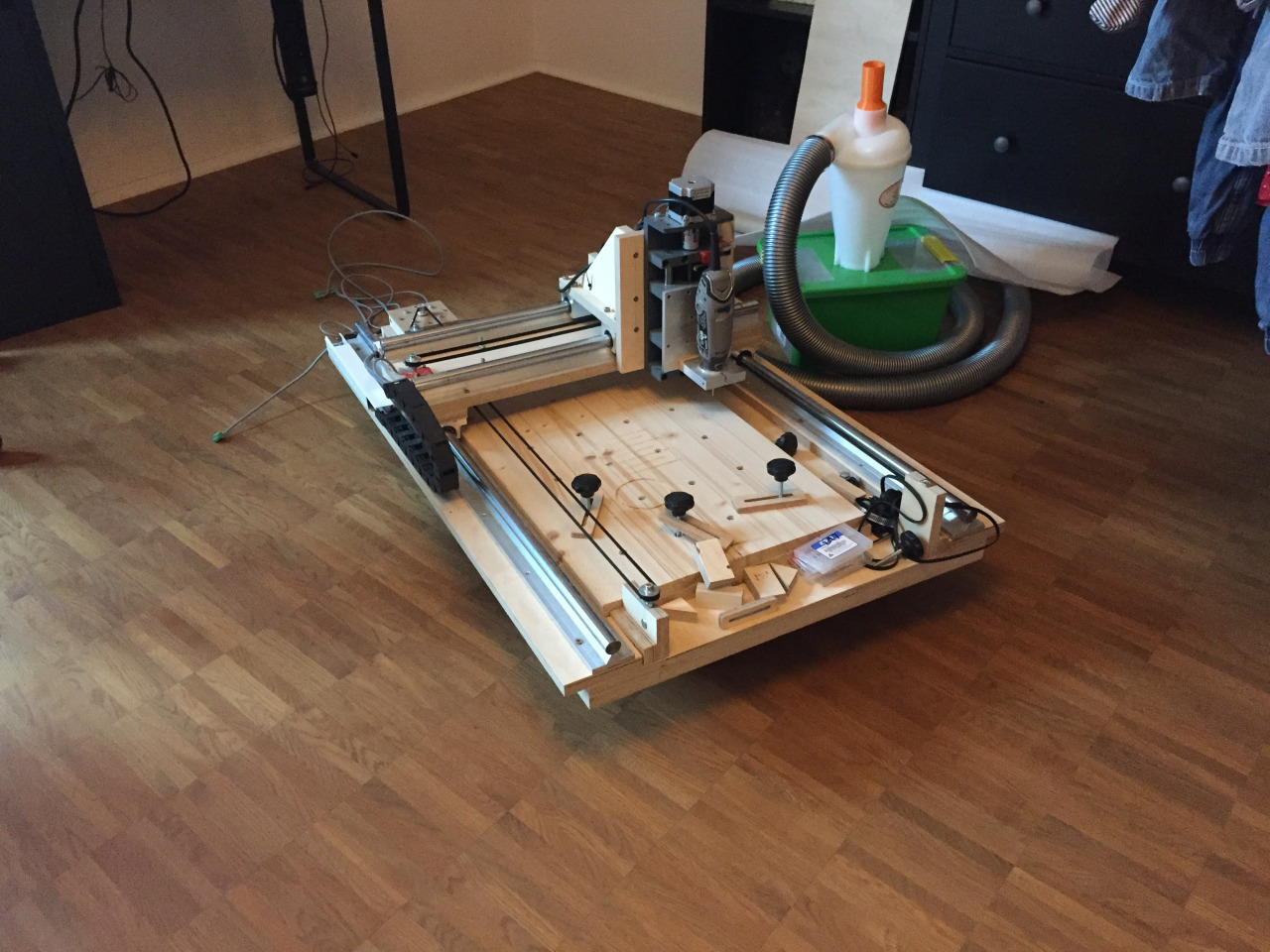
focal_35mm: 29
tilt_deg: -35.5
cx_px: 635
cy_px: 476
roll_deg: +1.0
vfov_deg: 48.2
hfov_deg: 61.7
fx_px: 1064
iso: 400
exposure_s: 1/17
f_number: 2.2
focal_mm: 4.15
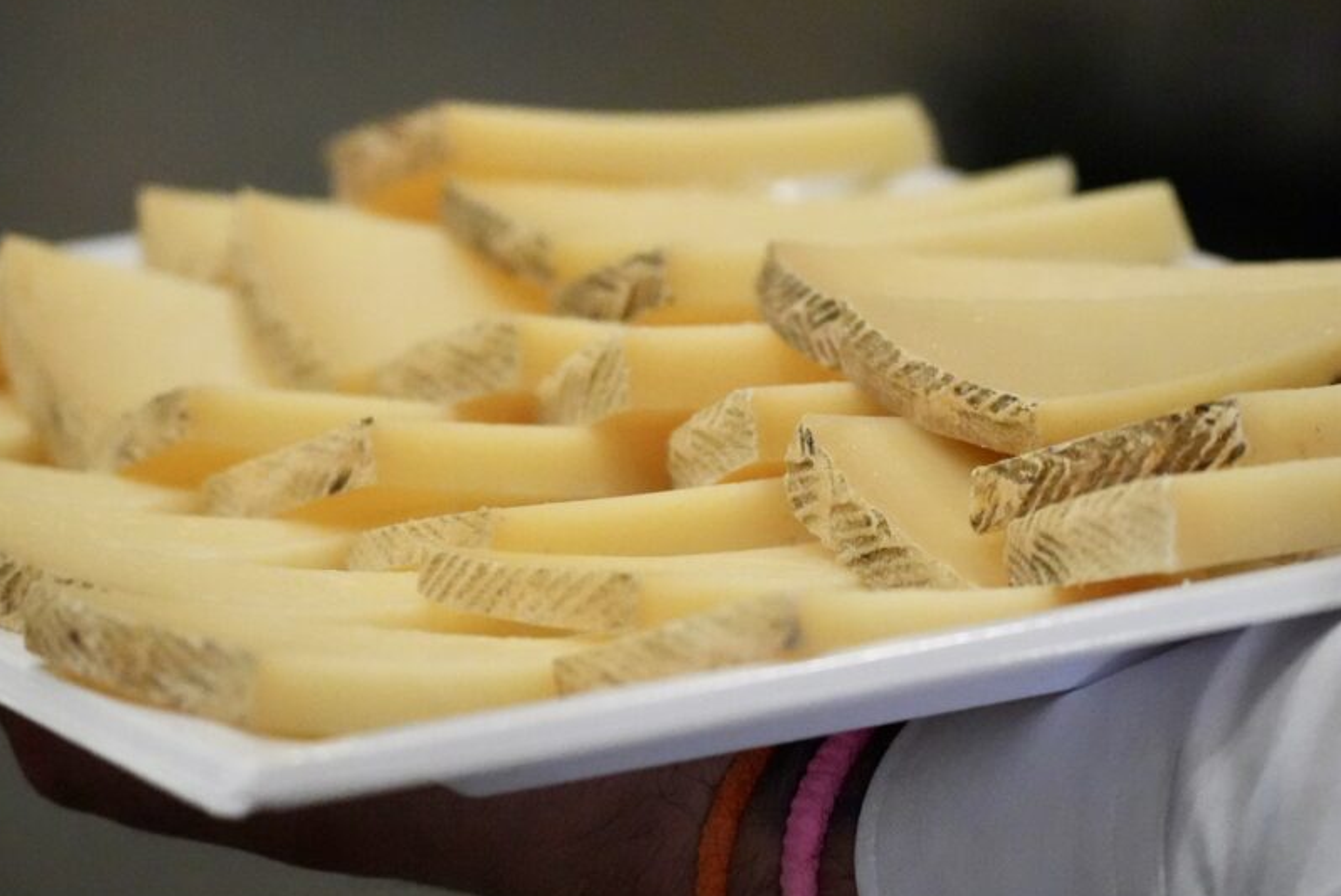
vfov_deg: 5.8
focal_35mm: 237
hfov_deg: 8.7
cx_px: 618
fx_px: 8819
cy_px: 413
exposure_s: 1/160
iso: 8000
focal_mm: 123
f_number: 5.6
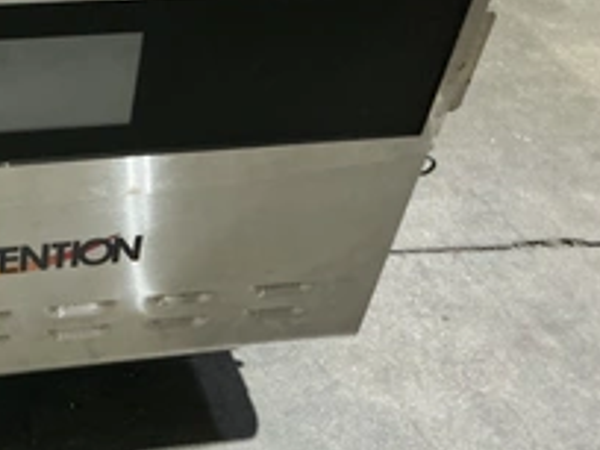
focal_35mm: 55
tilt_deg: -37.7
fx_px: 953
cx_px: 29
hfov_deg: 32.7
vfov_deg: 26.4
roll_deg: -4.7
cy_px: 147
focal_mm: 3
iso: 320
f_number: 1.8
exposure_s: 1/39
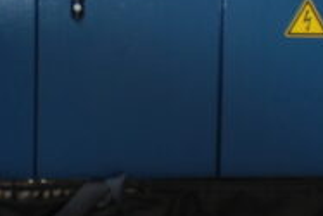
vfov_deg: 9.2
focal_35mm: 148
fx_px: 1329
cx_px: -97
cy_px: 18
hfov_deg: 13.4
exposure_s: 1/60
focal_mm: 18
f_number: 3.5
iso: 200
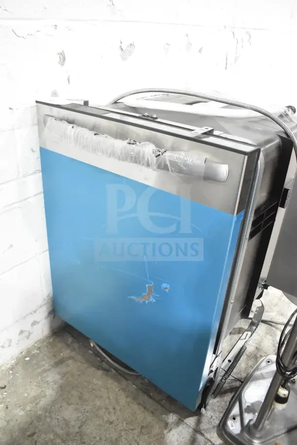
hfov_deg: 47.9
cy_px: 222
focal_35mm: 27
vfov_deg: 67.4
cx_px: 148
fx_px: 334
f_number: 5.6
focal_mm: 18
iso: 6400
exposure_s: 1/125
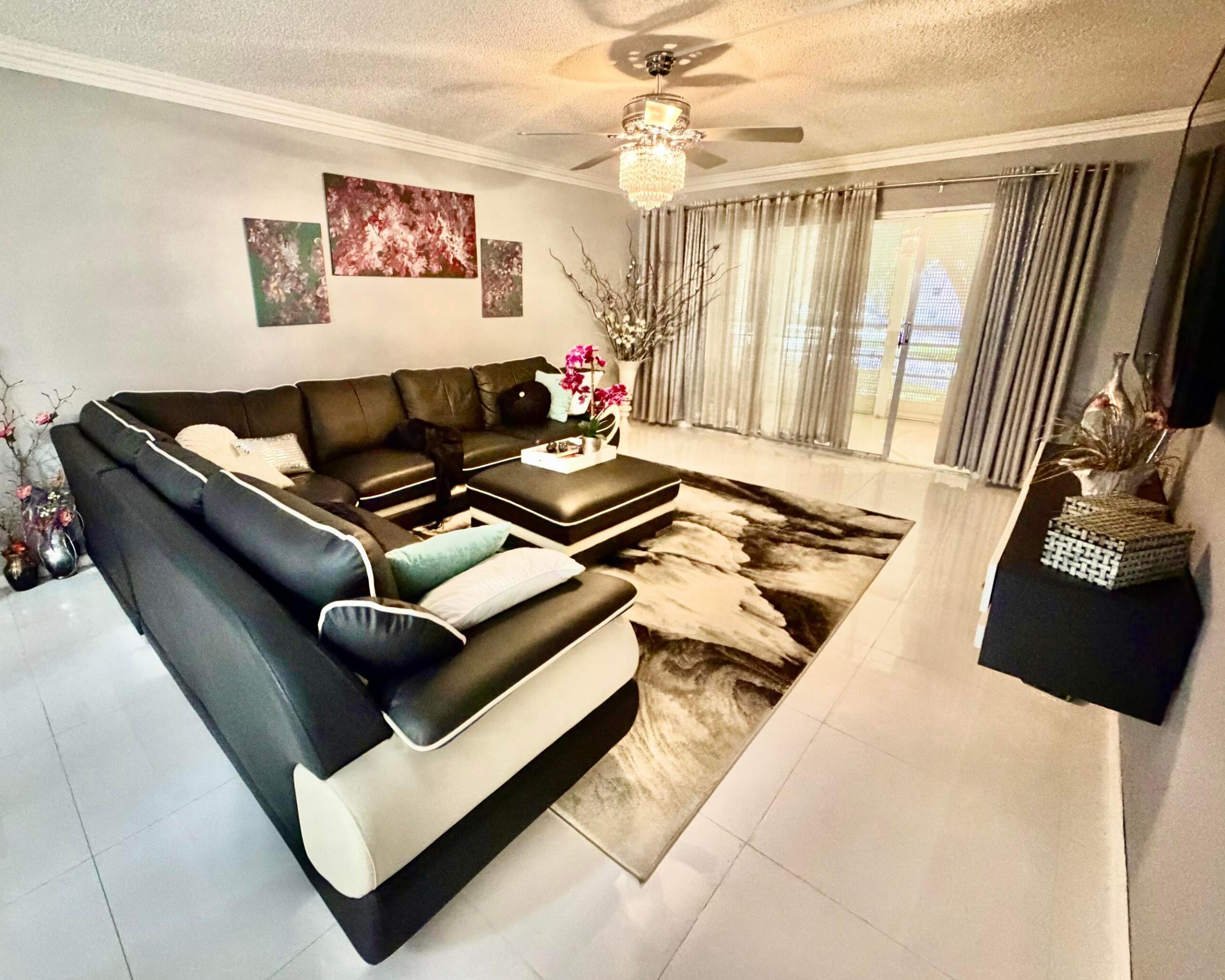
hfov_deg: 92.6
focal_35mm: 16
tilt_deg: -15.3
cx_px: 536
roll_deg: +0.5
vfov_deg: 80.3
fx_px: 580
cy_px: 455
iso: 1250
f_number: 2.2
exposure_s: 1/40
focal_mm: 2.22
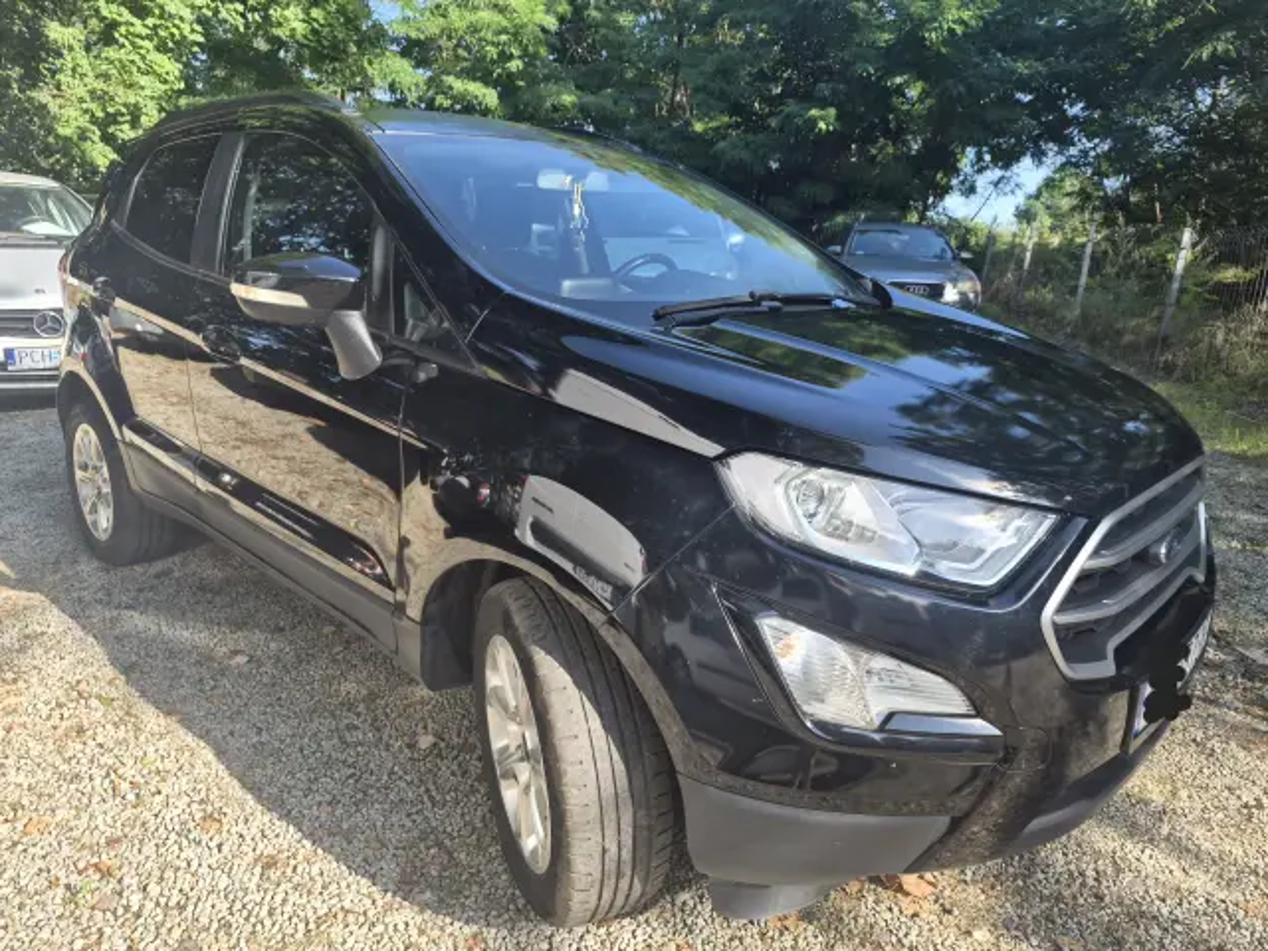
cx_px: 634
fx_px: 843
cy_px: 476
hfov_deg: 73.9
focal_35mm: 23
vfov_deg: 58.9
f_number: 1.8
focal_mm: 5.4
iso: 80
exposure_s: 1/1429
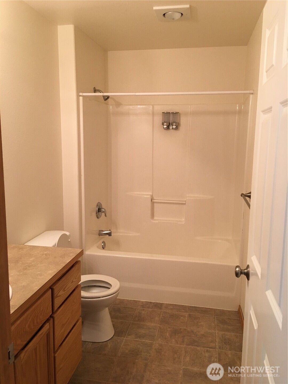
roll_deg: -1.5
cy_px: 192
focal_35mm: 29
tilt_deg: -8.4
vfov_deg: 61.7
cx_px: 144
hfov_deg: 48.2
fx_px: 322
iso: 50
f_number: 2.2
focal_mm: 4.15
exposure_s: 1/15
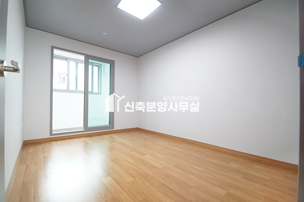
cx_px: 152
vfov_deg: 77.2
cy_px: 101
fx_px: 127
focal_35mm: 15
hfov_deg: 100.4
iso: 800
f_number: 4
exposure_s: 1/40
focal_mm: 10
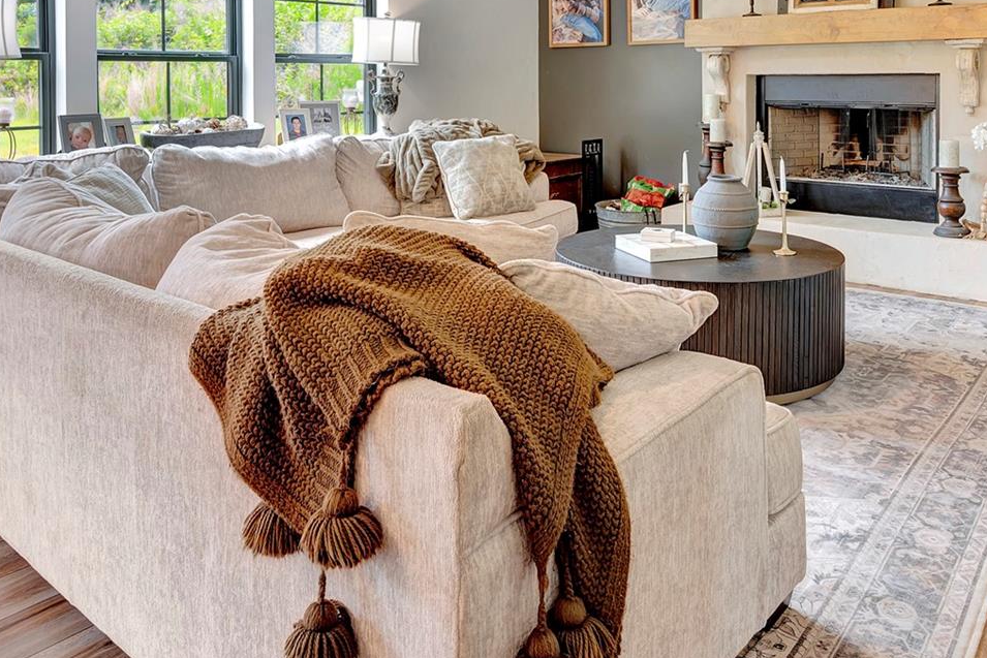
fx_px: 823
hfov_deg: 61.9
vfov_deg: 40.9
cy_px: 92
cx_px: 519
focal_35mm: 30
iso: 100
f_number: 9
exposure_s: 1/1.67
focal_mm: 14
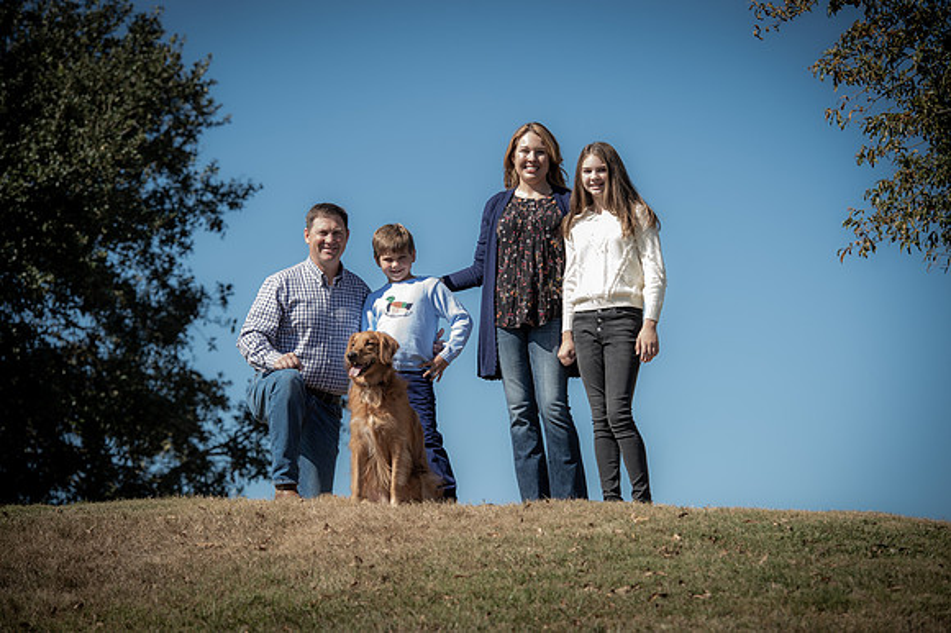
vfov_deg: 10.1
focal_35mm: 135
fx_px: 3564
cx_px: 476
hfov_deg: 15.2
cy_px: 316
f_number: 5
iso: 50
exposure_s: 1/250
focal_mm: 135
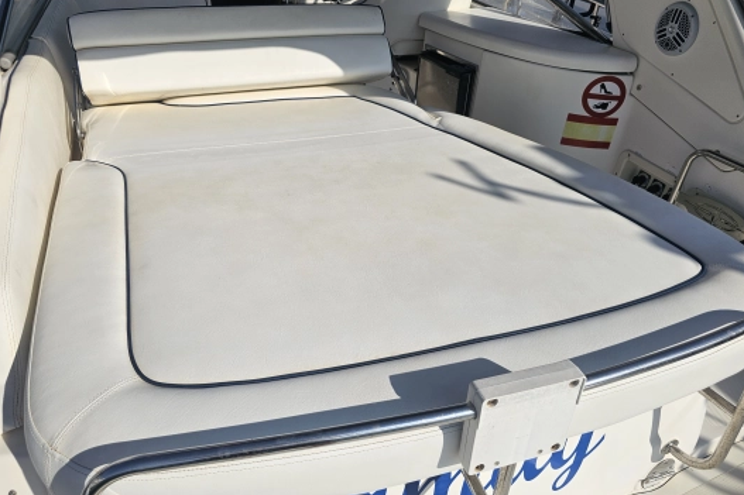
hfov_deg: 71.5
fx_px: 516
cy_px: 250
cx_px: 363
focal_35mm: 25
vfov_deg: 51.3
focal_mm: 6.3
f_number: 1.7
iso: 10
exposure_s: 1/2572
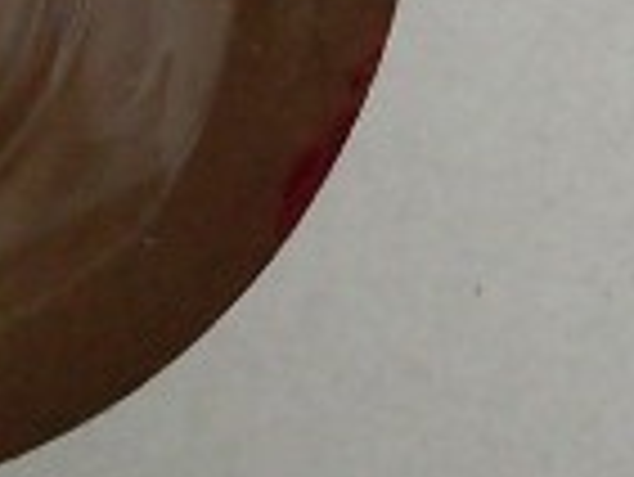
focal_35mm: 270
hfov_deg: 7.3
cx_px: 589
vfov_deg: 5.2
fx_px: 4949
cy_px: -968
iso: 100
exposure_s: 1/60
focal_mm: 6.3
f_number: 2.8
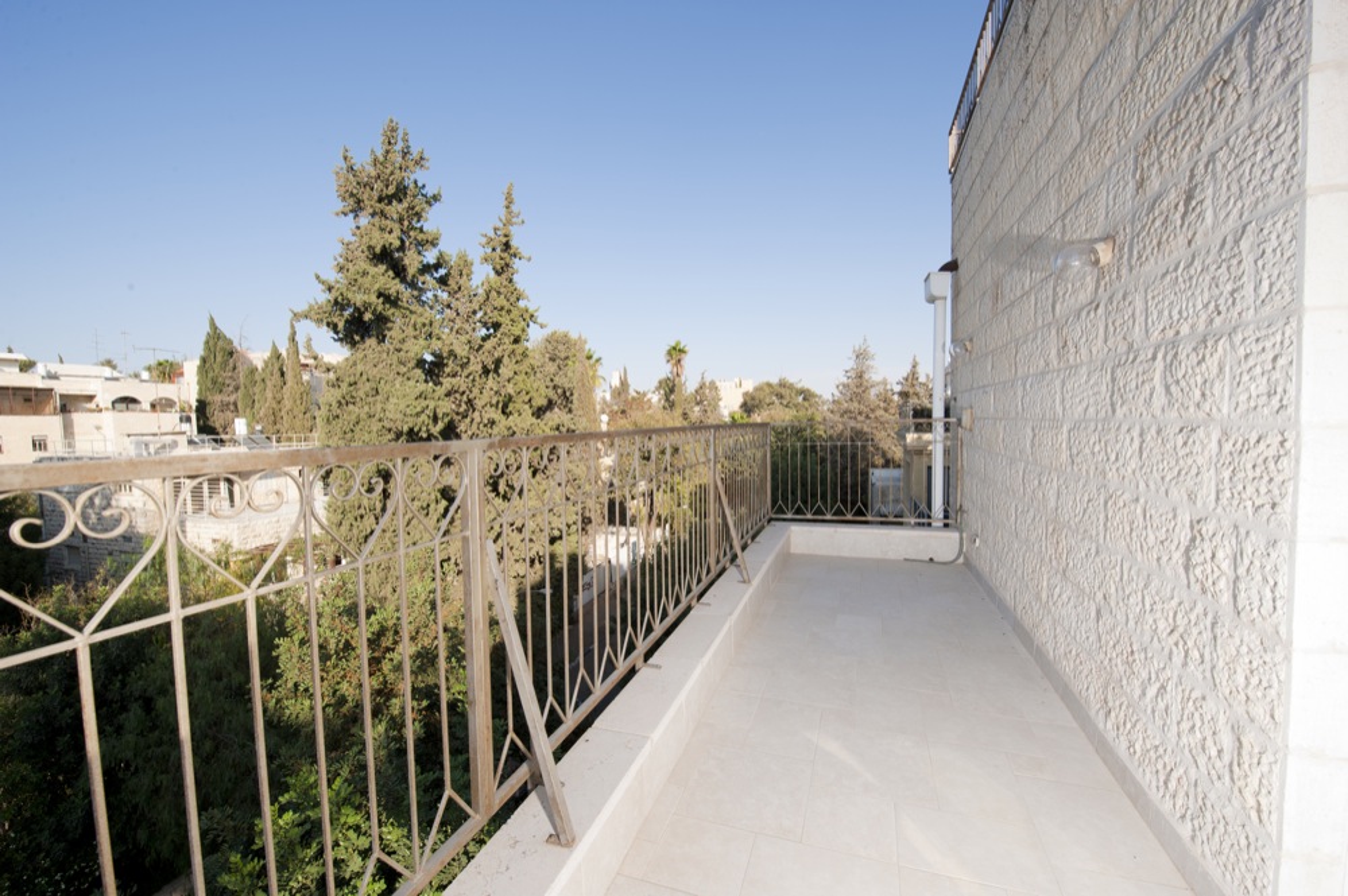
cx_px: 674
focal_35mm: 14
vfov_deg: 81.1
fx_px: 524
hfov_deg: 104.3
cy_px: 448
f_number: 11
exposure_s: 1/125
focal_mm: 14
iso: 200
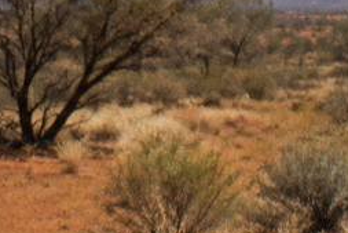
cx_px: 546
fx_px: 1528
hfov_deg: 12.3
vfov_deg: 8.7
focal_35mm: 158
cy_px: 160
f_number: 5.6
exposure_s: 1/1600
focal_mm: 40
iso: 320
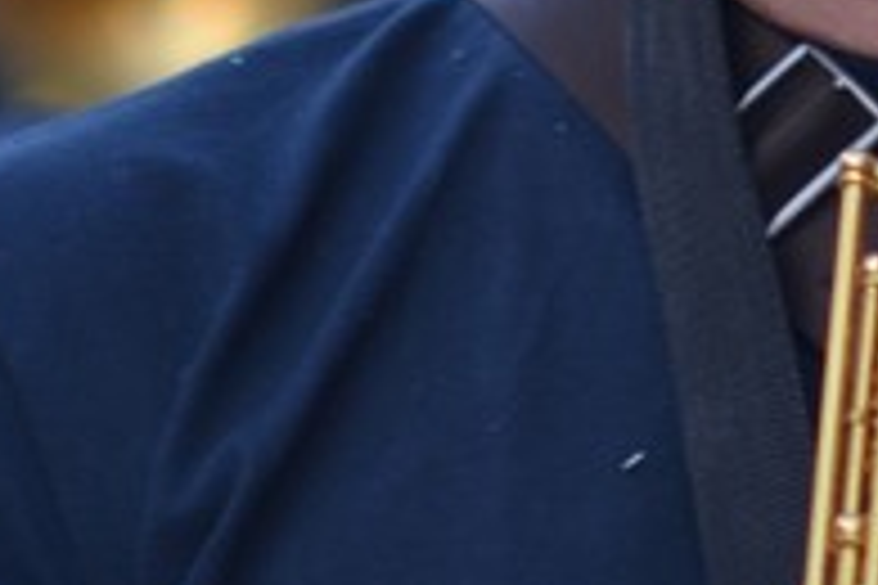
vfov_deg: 1.2
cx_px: 1022
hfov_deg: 1.7
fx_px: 28752
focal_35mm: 1179
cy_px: -331
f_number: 2.8
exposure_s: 1/200
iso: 100
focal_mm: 150
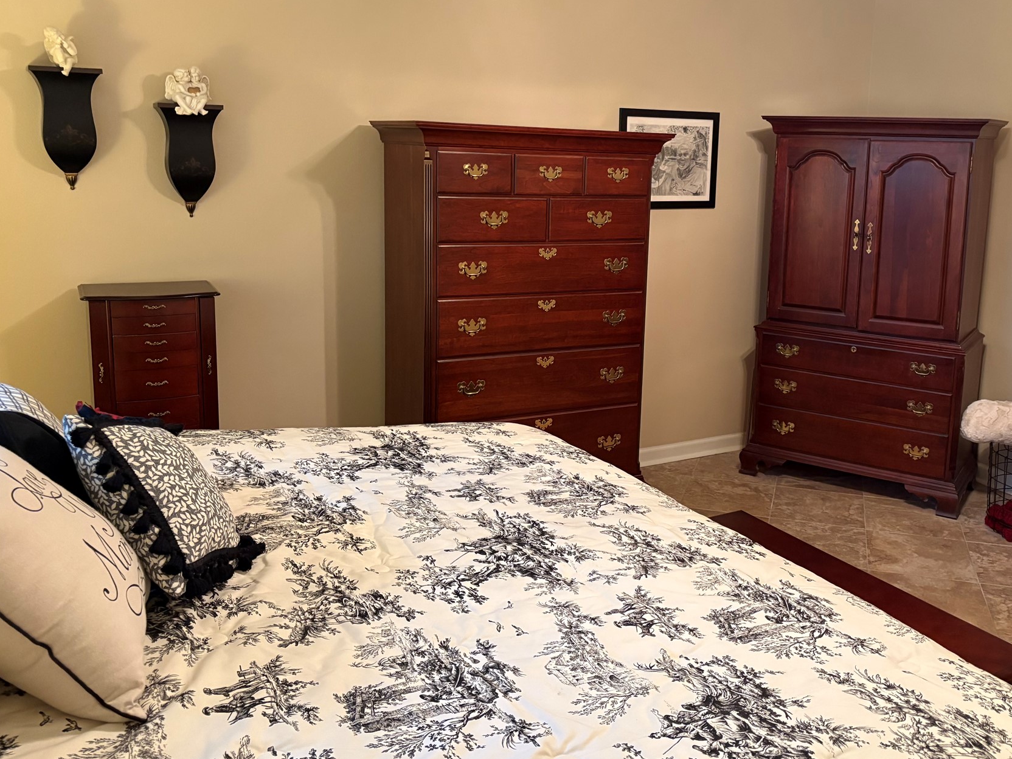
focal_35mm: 32
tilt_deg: -10.2
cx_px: 608
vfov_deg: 44.0
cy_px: 310
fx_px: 936
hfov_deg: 56.4
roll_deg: -1.7
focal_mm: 5.96
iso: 400
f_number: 1.6
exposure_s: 1/60
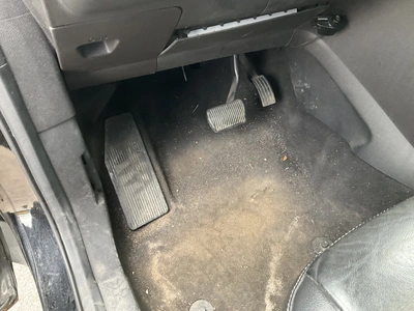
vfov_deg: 48.2
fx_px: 347
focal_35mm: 29
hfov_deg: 61.7
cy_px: 156
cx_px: 207
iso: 250
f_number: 1.8
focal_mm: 3
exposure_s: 1/60
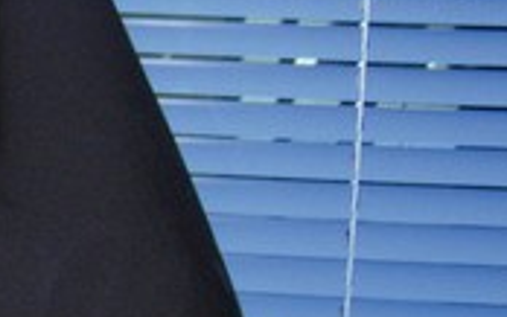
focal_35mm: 140
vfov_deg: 9.3
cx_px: -268
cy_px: 29
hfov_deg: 13.9
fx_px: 1936
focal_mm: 7.5
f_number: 2.7
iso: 81
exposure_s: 1/73.9
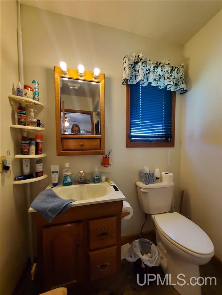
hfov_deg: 89.9
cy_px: 148
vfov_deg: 106.2
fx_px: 111
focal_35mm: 13
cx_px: 111
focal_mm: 1.8
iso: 250
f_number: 2.2
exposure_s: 1/60
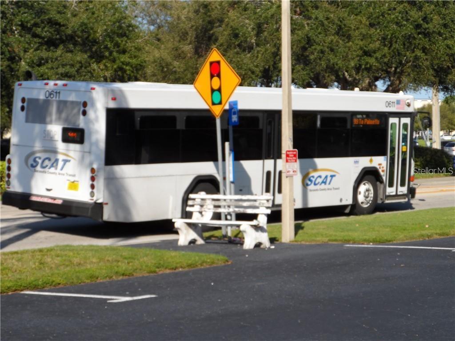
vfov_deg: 14.2
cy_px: 170
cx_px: 228
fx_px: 1367
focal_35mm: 104
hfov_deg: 18.9
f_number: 4.6
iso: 80
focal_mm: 17
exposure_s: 1/500
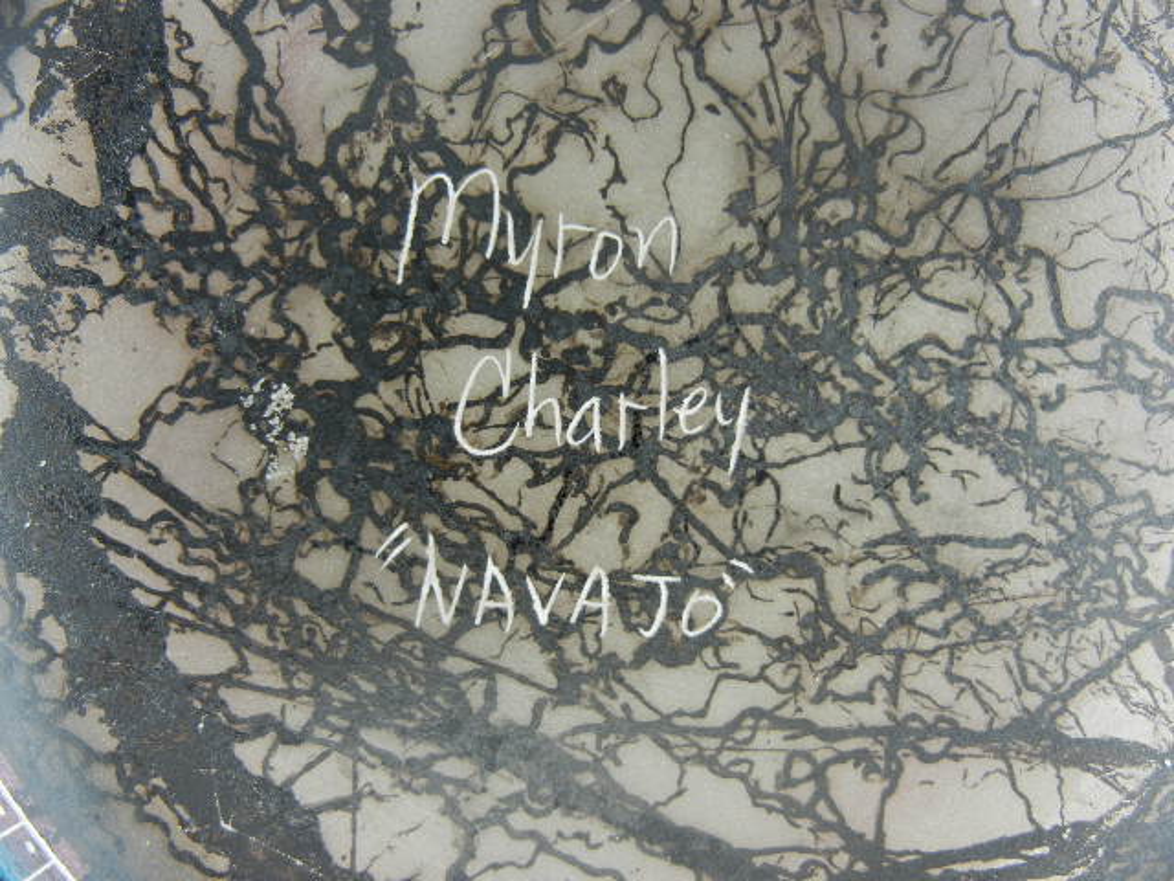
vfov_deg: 41.8
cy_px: 440
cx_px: 587
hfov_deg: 54.0
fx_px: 1153
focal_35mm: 34
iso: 200
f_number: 3.6
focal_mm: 6.2
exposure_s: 1/3.8
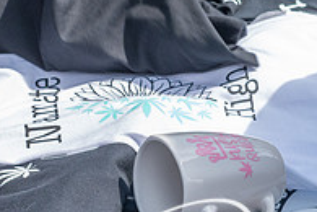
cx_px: 24
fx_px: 1453
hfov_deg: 12.3
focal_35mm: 165
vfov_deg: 8.3
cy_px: 136
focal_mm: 36
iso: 200
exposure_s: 1/320
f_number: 9
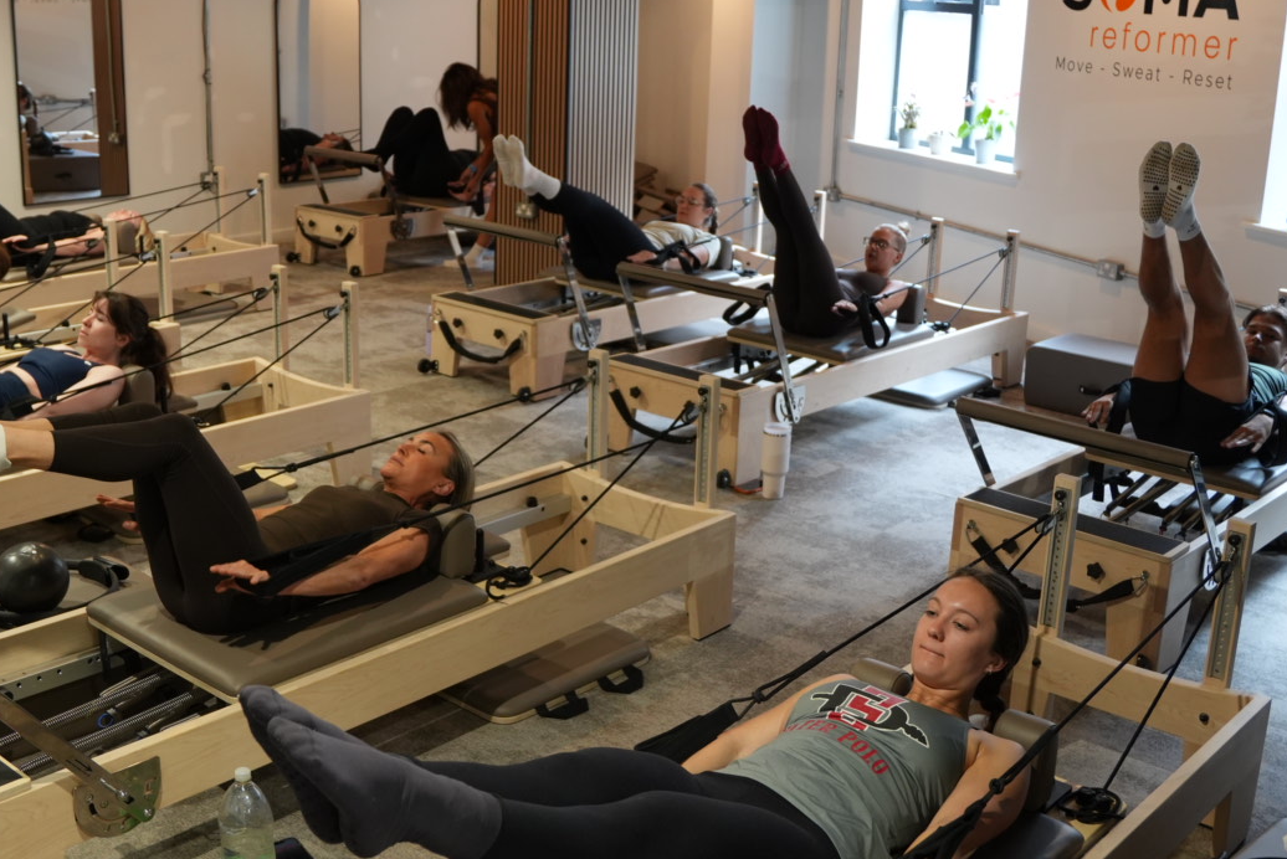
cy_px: 417
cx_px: 629
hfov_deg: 48.7
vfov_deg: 33.6
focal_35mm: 40
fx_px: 1423
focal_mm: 17
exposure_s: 1/50
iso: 500
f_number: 2.8
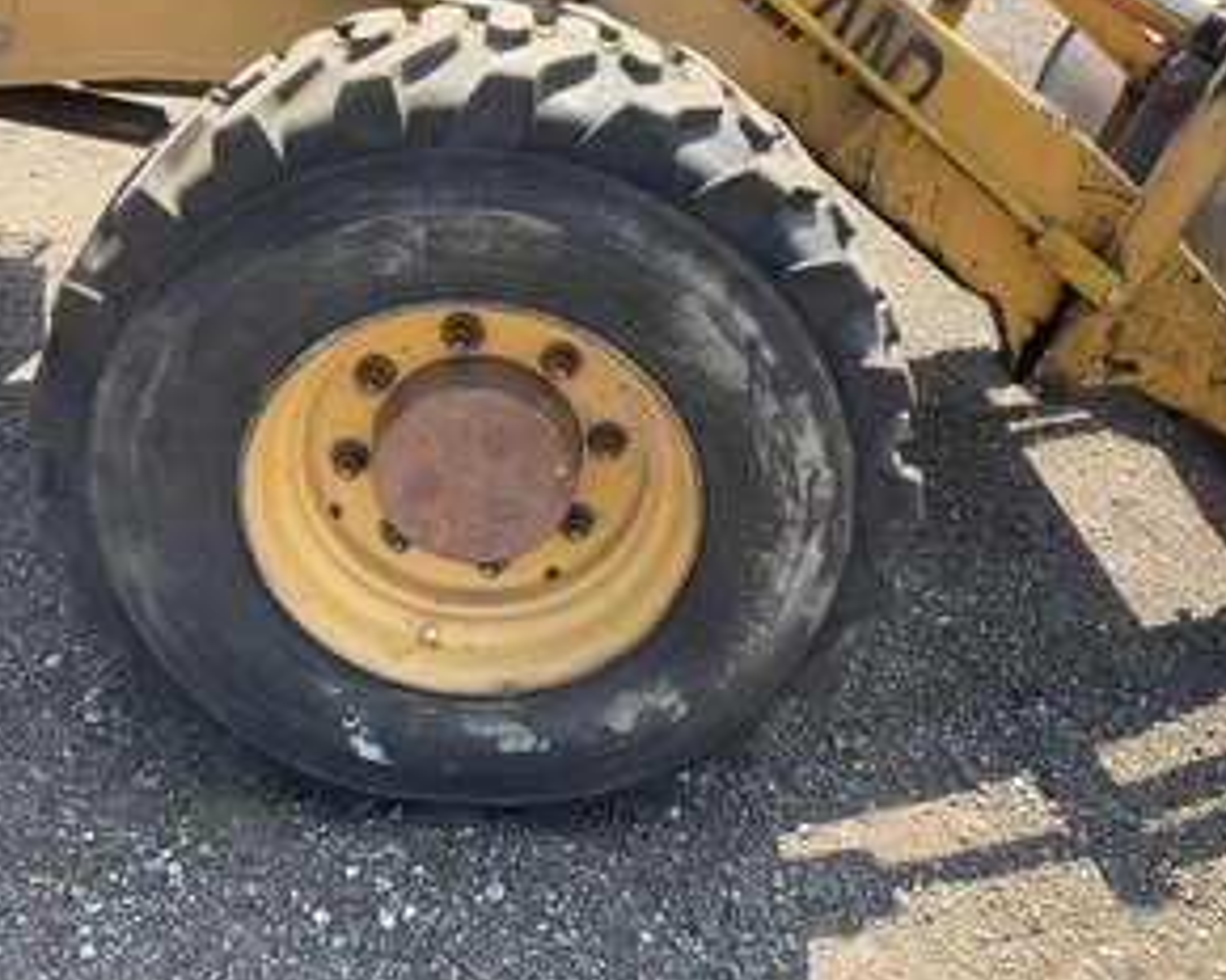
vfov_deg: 38.0
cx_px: 537
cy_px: 376
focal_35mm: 39
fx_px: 1415
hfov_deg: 46.7
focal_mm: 3
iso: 25
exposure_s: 1/342
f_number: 1.8
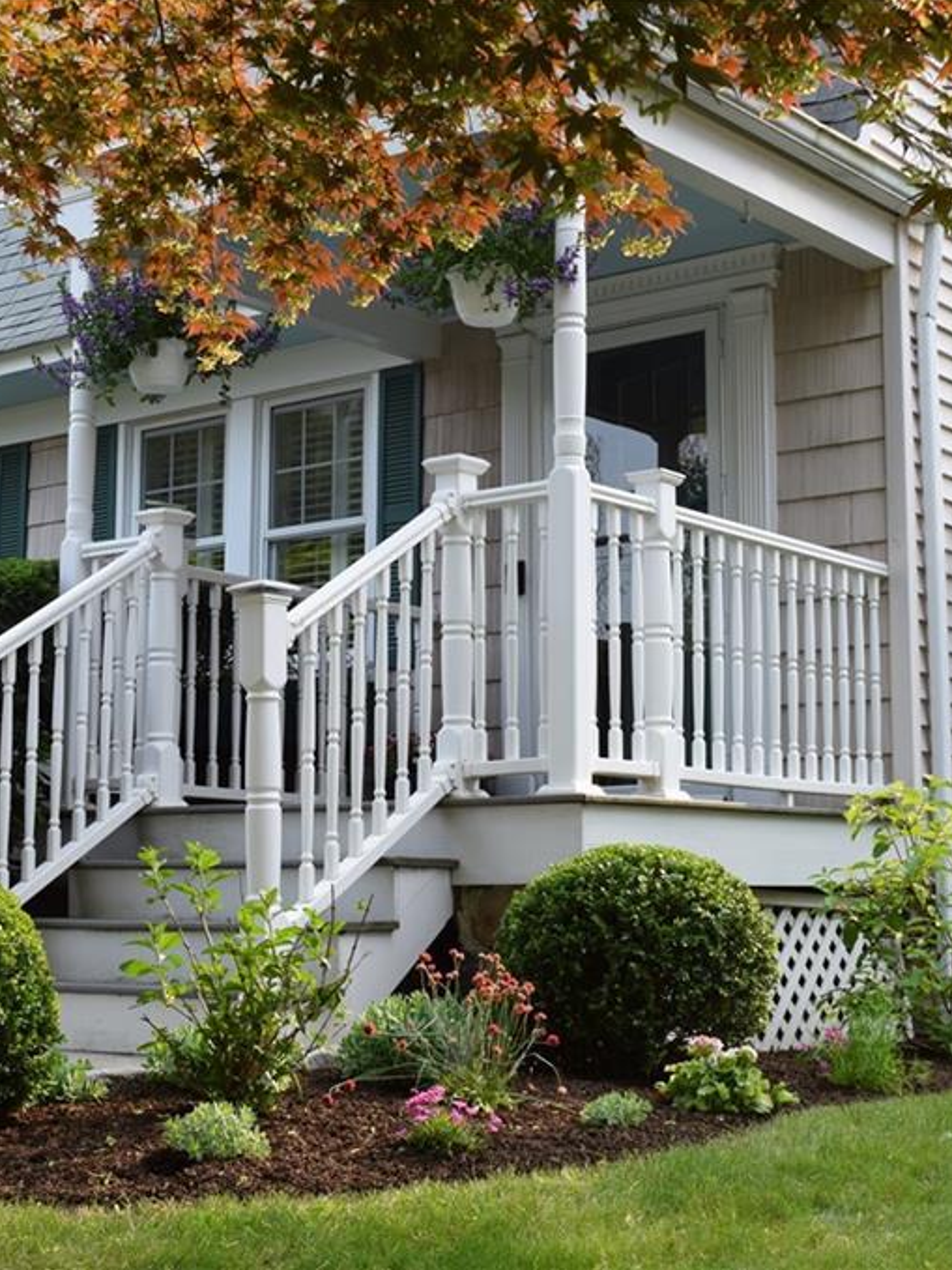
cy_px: 634
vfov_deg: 32.8
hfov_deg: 24.9
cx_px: 526
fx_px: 2154
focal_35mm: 59
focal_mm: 27
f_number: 8
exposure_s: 1/250
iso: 400
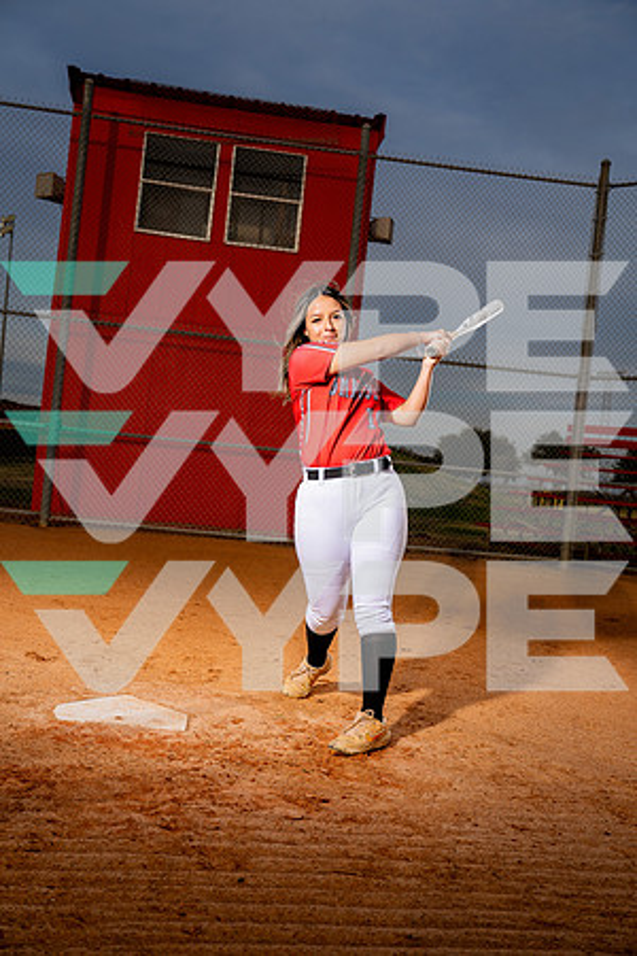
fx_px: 929
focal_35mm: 35
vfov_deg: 54.4
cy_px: 478
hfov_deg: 37.9
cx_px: 318
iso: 200
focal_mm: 35
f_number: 4
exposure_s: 1/1600
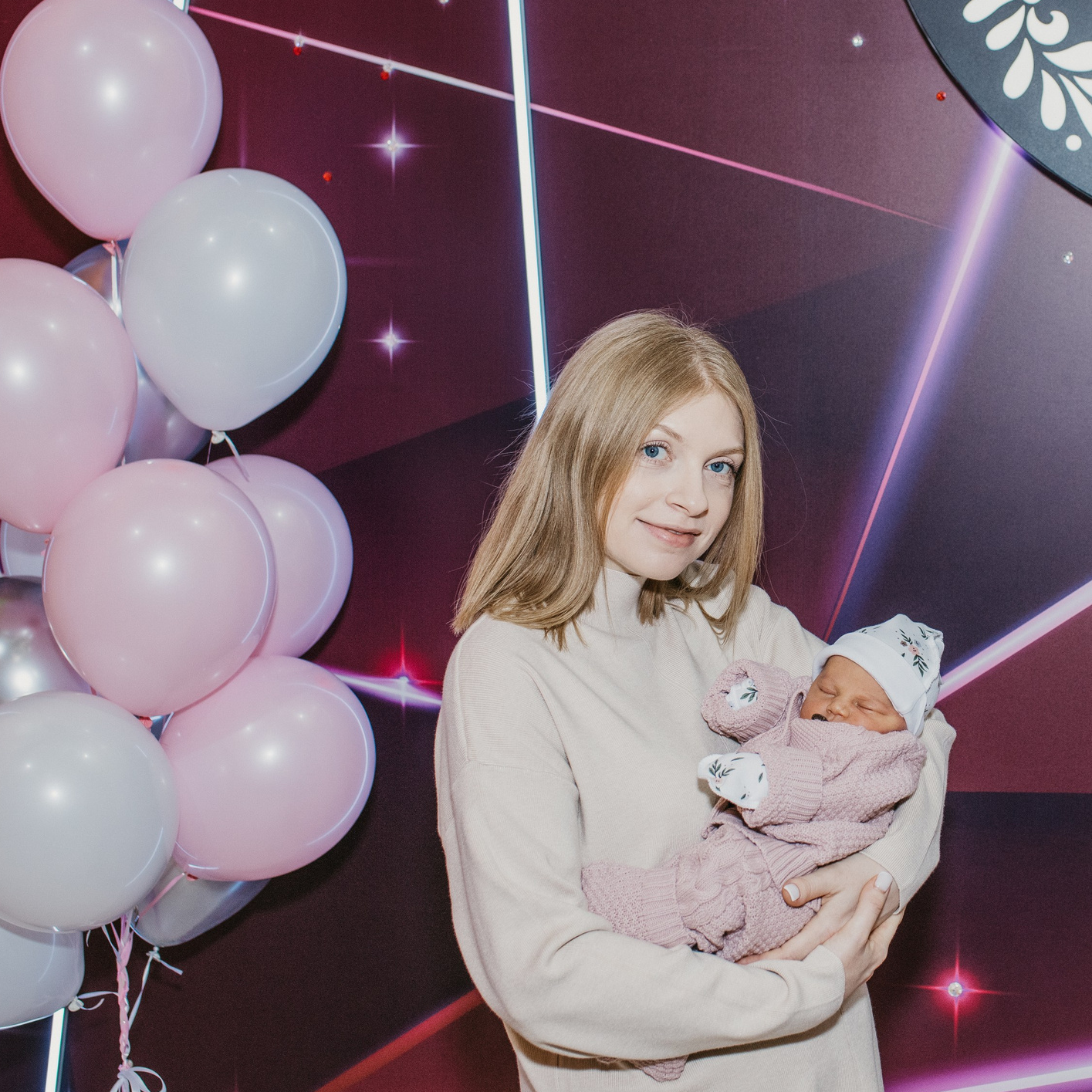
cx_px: 882
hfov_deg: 28.4
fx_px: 2106
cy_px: 457
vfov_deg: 29.0
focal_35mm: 59
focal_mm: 35
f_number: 4.5
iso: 320
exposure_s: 1/160
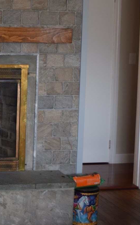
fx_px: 643
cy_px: 69
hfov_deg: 12.1
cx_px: -31
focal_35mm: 105
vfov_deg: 19.7
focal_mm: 29
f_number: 4.2
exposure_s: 1/60
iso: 800
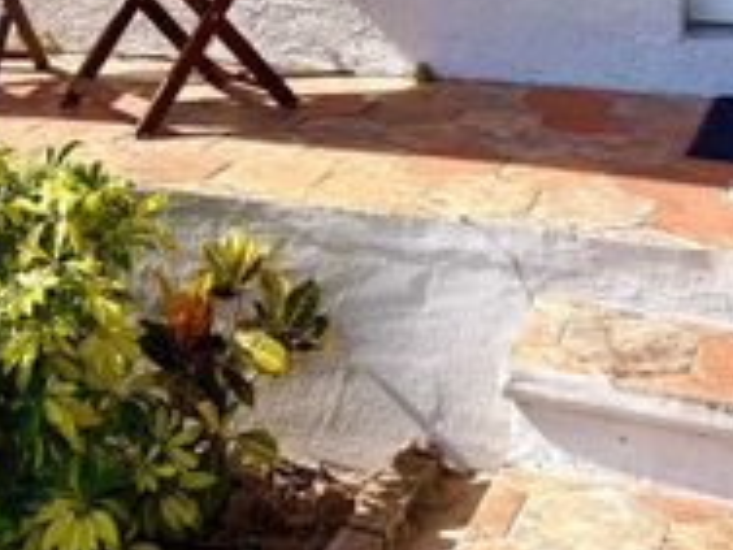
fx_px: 1355
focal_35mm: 64
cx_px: 425
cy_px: -142
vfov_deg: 21.1
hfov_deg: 30.2
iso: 80
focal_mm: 6.76
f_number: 1.78
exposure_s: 1/3953
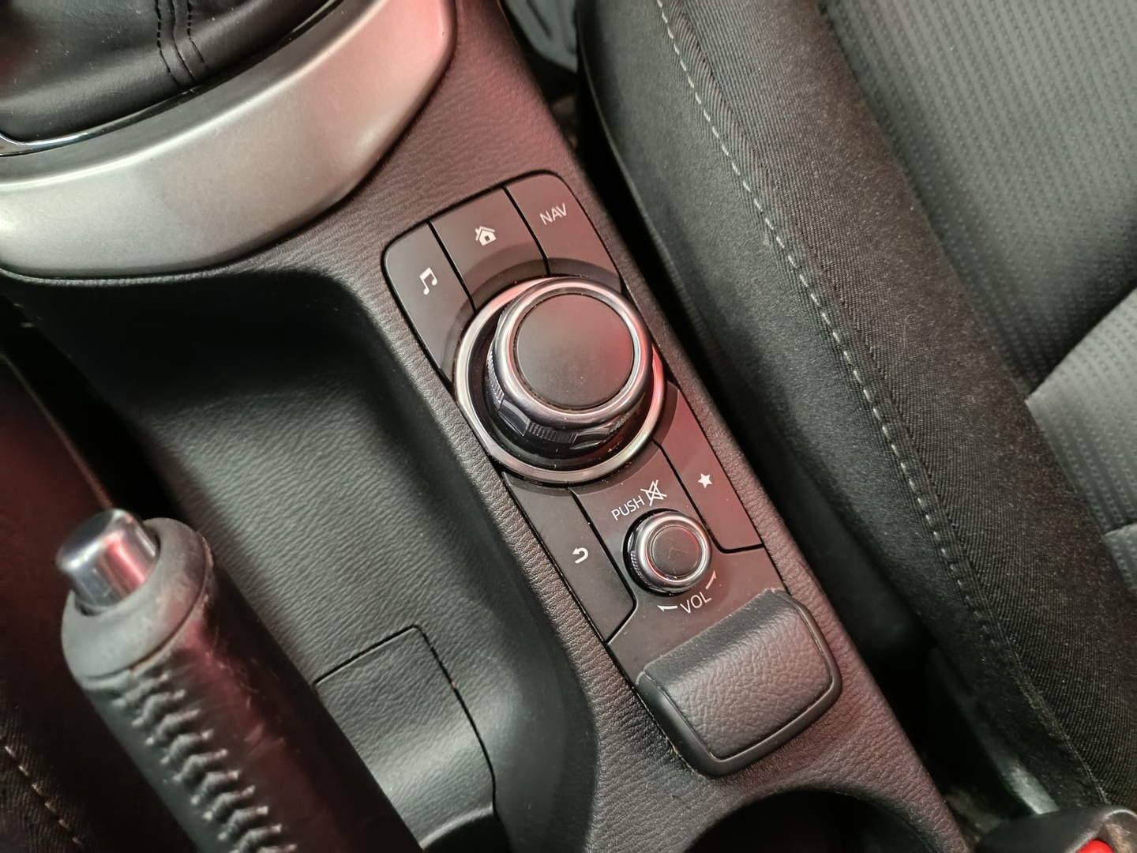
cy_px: 426
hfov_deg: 71.6
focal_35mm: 24
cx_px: 568
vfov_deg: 56.8
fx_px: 788
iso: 1337
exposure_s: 1/25
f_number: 1.88
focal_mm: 5.59
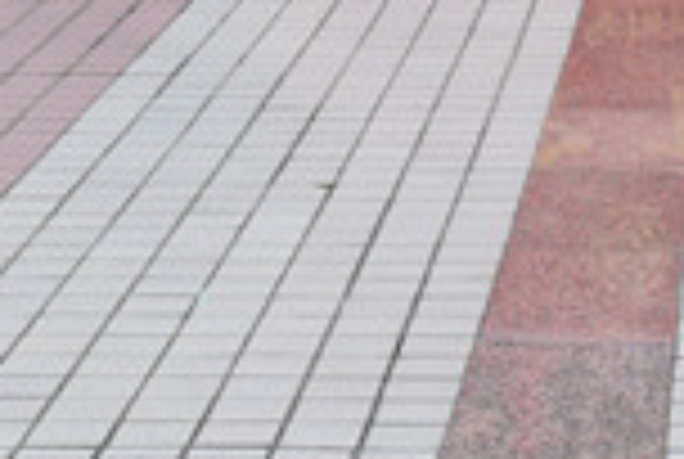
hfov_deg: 10.7
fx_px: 3598
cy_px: -727
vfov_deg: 6.8
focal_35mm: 189
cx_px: 734
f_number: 10
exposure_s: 1/320
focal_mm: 24
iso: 400
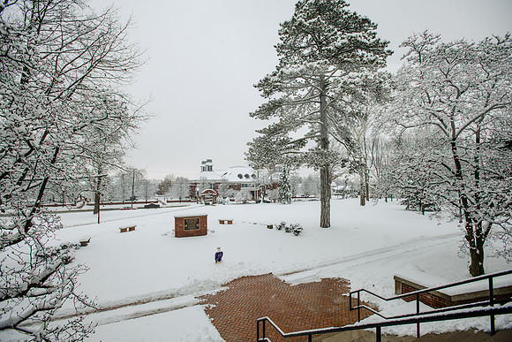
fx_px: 242
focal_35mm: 17
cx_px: 256
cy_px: 171
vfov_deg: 70.5
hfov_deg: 93.3
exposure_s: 1/400
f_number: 5
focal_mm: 17
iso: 250
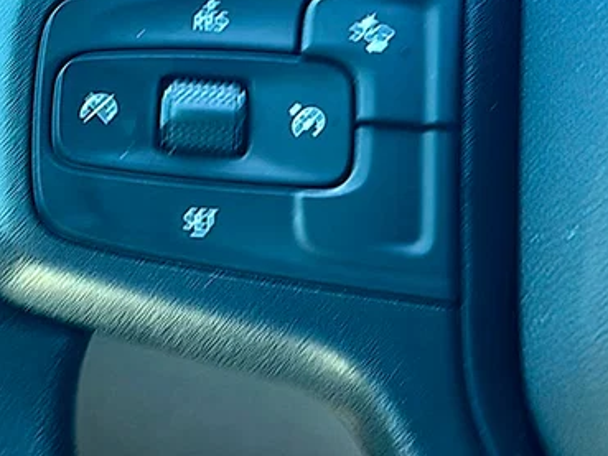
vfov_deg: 19.7
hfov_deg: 26.2
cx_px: 206
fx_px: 1300
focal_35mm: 74
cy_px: 91
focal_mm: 6.86
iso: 64
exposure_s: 1/40
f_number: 1.78
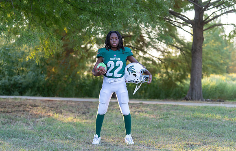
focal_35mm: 75
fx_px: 485
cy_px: 82
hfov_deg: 27.3
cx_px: 120
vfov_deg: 17.7
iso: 250
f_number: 2.8
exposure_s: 1/320
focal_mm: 70
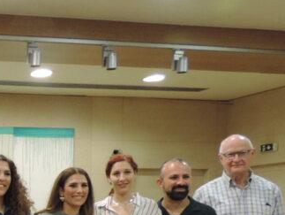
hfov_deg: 21.8
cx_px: -131
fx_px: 626
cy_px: 275
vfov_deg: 18.2
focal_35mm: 76
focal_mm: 4.3
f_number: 3
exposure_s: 1/30
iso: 400
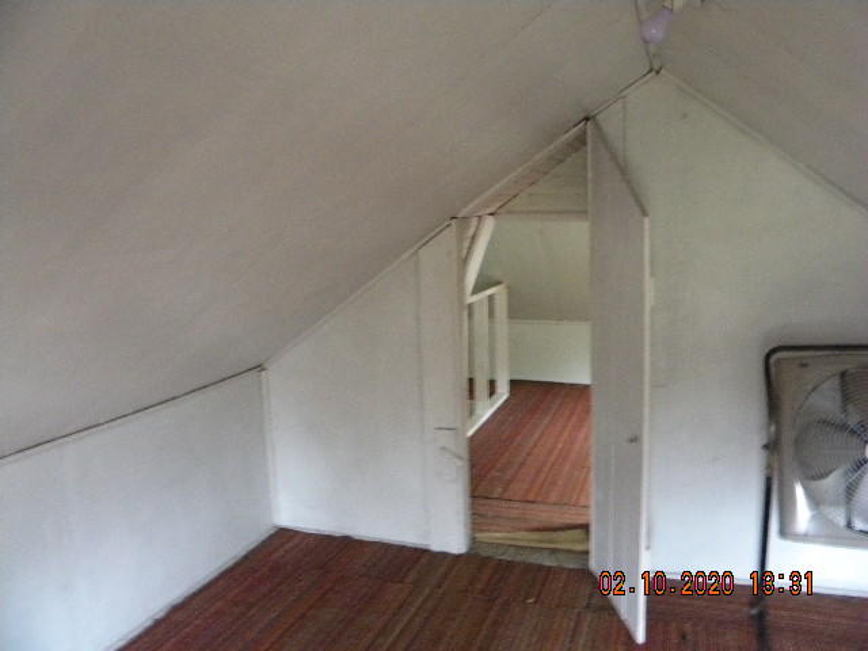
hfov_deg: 63.4
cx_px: 434
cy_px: 326
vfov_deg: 49.7
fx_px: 702
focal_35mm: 28
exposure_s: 1/7.6
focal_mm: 5
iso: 800
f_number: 3.5
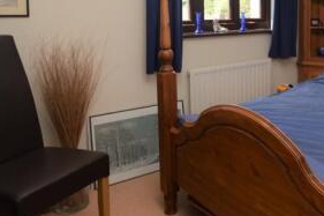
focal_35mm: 35
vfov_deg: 36.4
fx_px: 315
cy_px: 39
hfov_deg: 50.8
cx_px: 264
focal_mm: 10
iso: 100
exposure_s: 1/60
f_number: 3.5
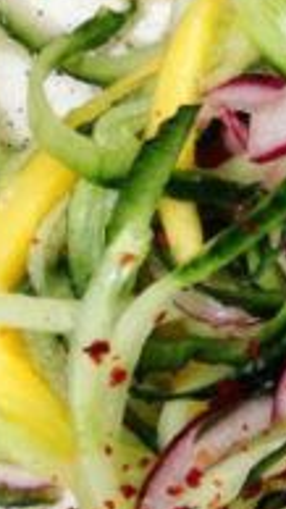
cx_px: 848
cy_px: 338
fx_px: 2564
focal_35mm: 190
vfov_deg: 11.3
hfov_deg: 5.9
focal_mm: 4.12
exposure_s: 1/194
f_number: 2.4
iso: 50
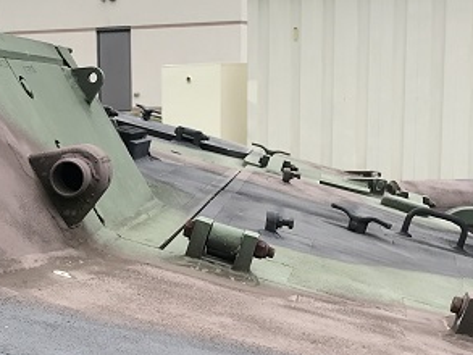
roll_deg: +0.5
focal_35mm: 77
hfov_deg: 25.0
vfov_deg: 18.7
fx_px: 1053
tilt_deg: -13.0
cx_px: 114
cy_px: 345
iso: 20
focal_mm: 3.99
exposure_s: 1/887
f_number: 1.8
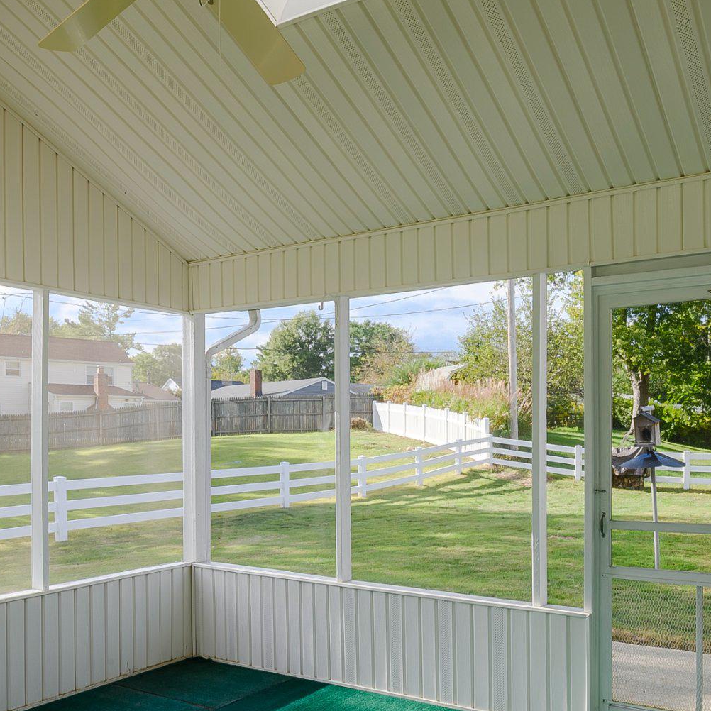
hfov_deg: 49.7
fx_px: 767
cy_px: 389
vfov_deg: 49.7
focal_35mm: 33
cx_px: 380
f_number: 16
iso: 250
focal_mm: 19
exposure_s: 1/160
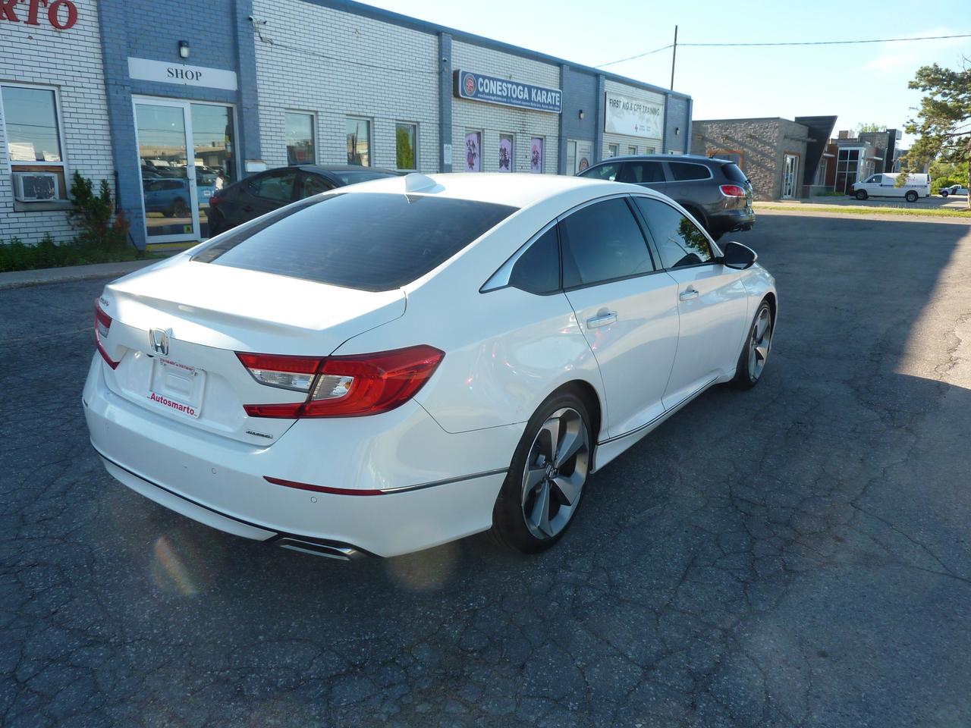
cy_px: 364
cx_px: 486
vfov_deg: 54.9
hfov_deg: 69.4
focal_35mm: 25
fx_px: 701
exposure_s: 1/200
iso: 80
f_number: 4
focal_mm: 4.1
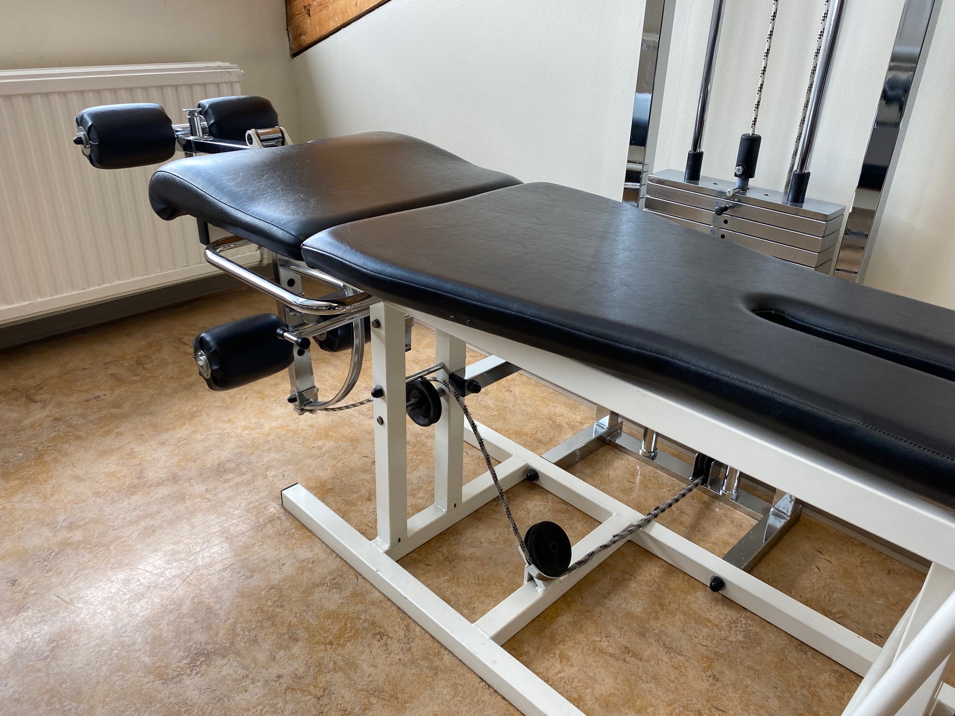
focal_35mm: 26
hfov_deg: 67.3
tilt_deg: -25.5
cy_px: 358
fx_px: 717
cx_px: 478
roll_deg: -2.8
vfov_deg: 53.1
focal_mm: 4.25
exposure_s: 1/100
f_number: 1.8
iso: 64
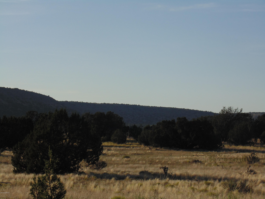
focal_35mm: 119
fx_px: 911
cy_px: 100
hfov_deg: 16.6
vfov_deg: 12.5
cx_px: 132
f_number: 4.8
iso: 80
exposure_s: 1/800
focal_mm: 21.3
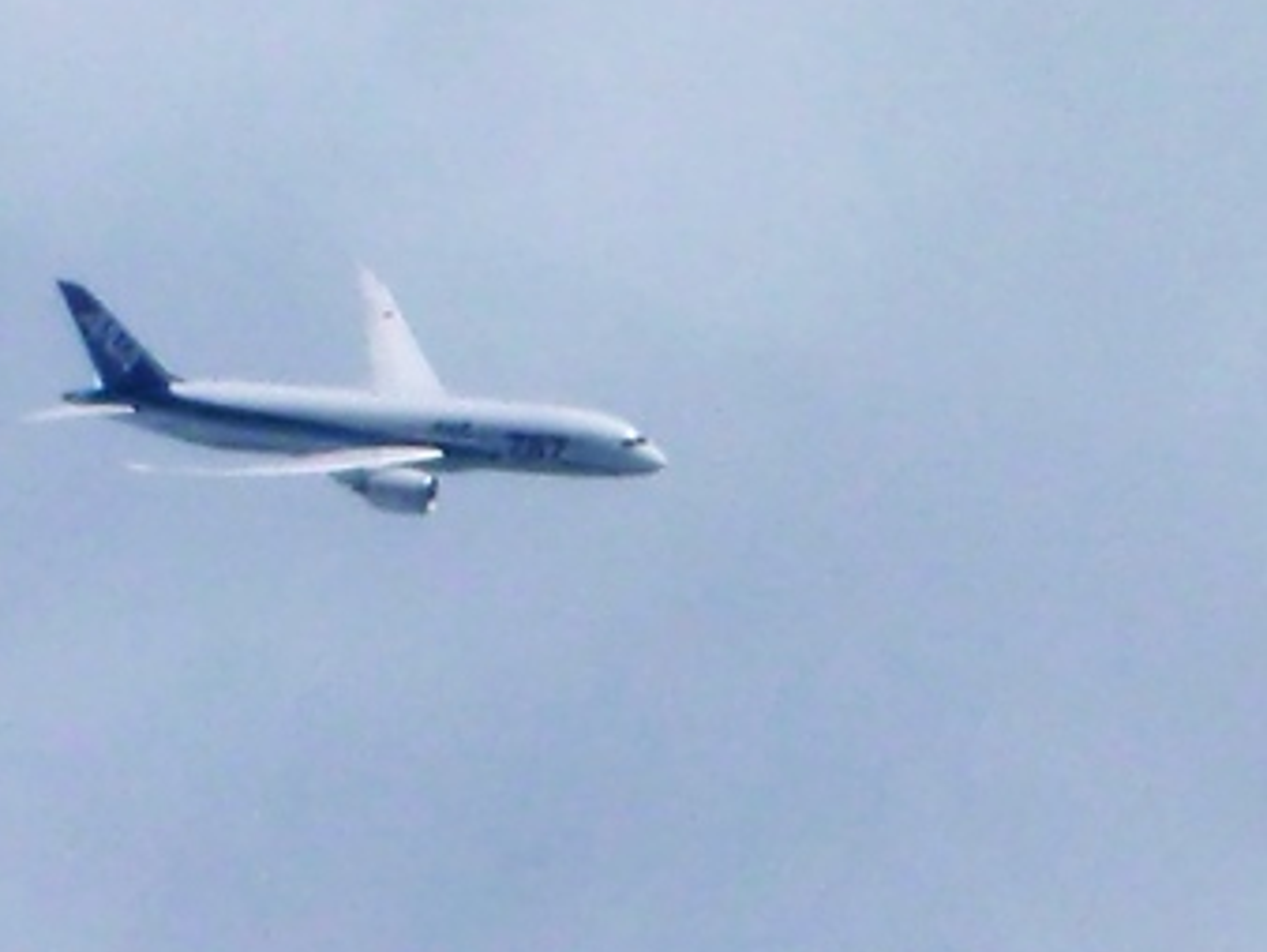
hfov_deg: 6.2
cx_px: 435
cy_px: 375
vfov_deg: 4.7
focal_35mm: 318
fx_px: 11648
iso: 100
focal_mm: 21.5
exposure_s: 1/1300
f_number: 6.4
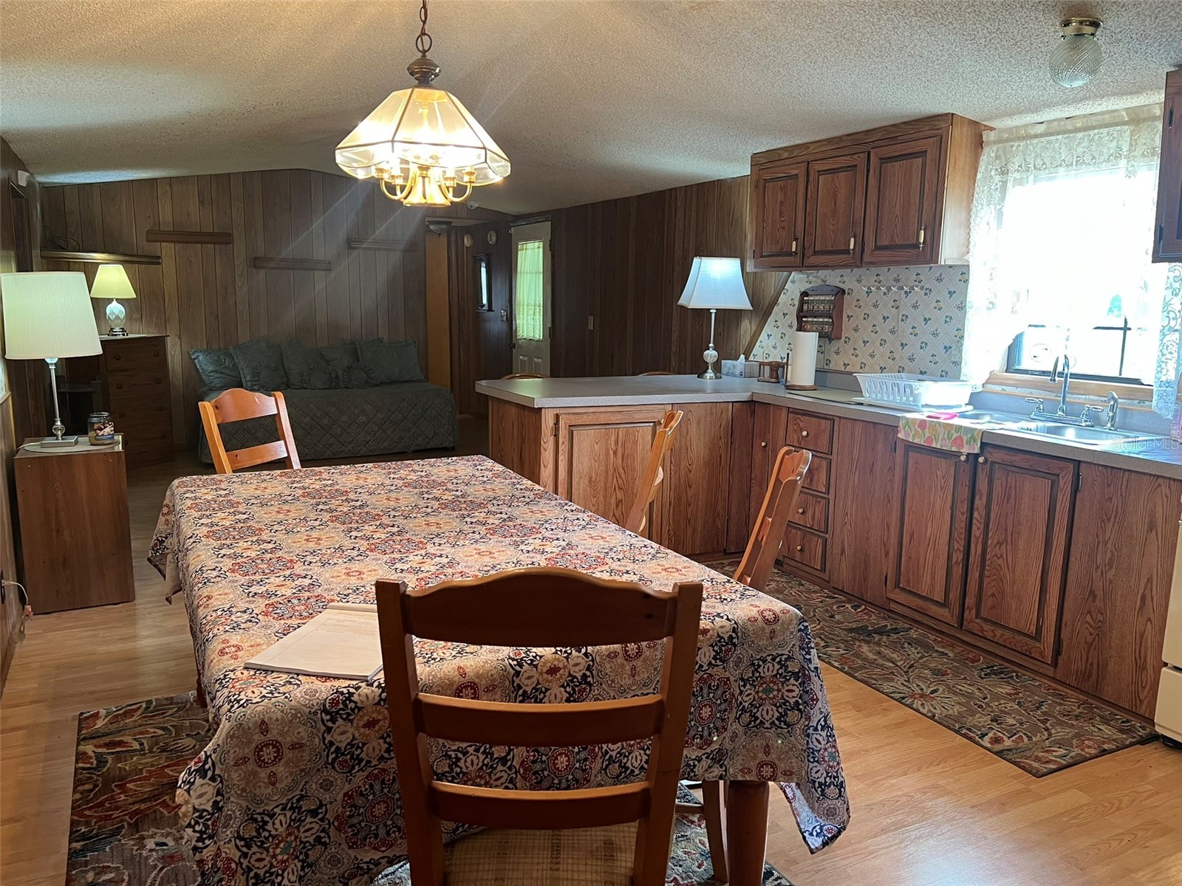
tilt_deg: -8.9
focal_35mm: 26
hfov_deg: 67.3
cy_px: 443
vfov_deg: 53.1
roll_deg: +0.4
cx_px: 591
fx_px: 888
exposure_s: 1/60
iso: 160
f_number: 1.5
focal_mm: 5.7
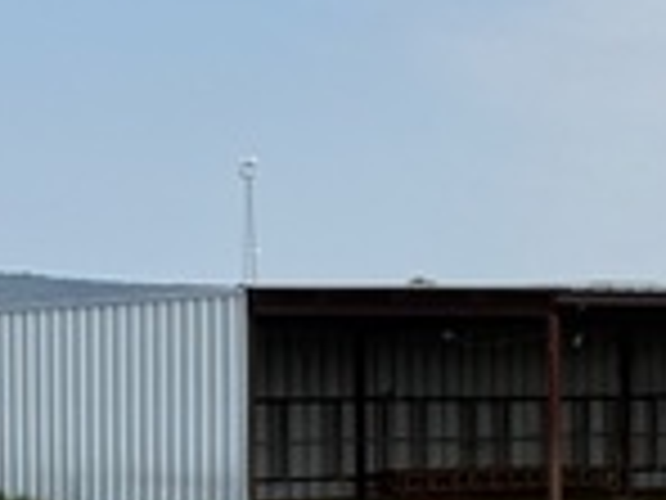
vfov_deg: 7.1
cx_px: 1269
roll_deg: +0.4
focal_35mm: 208
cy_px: 414
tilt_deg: -0.2
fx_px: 4002
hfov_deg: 9.0
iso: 64
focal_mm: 6.76
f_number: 1.78
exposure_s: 1/5587
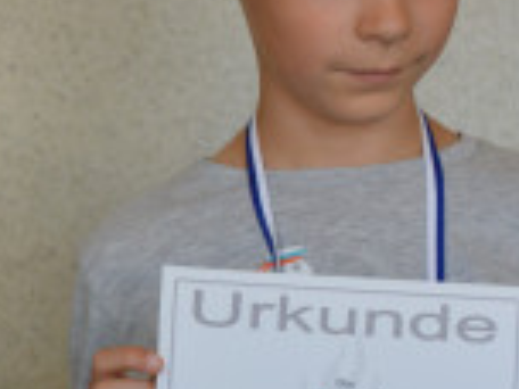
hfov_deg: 4.9
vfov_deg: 3.7
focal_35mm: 399
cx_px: -198
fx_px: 5982
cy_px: 218
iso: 800
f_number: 5.3
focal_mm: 70
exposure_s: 1/60
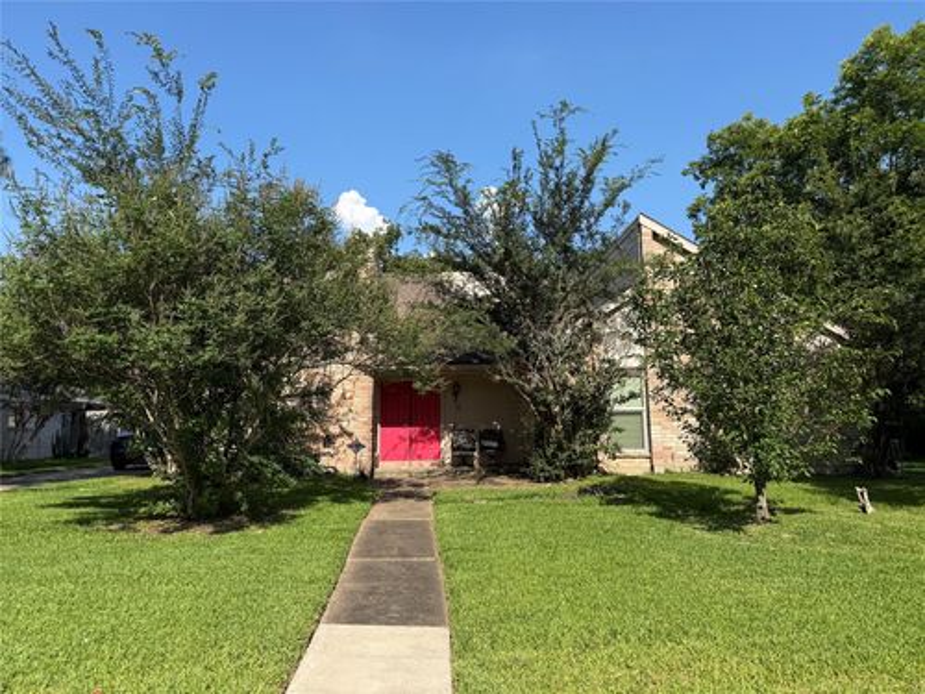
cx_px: 462
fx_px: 641
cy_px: 347
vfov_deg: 56.8
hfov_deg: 71.6
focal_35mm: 24
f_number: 1.78
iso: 80
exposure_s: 1/3021
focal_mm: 6.76
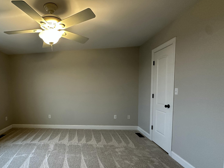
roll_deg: +1.1
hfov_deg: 77.9
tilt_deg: -4.0
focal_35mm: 20
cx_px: 67
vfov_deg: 65.6
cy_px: 98
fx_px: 129
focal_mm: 2.22
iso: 250
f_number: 2.2
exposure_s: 1/120
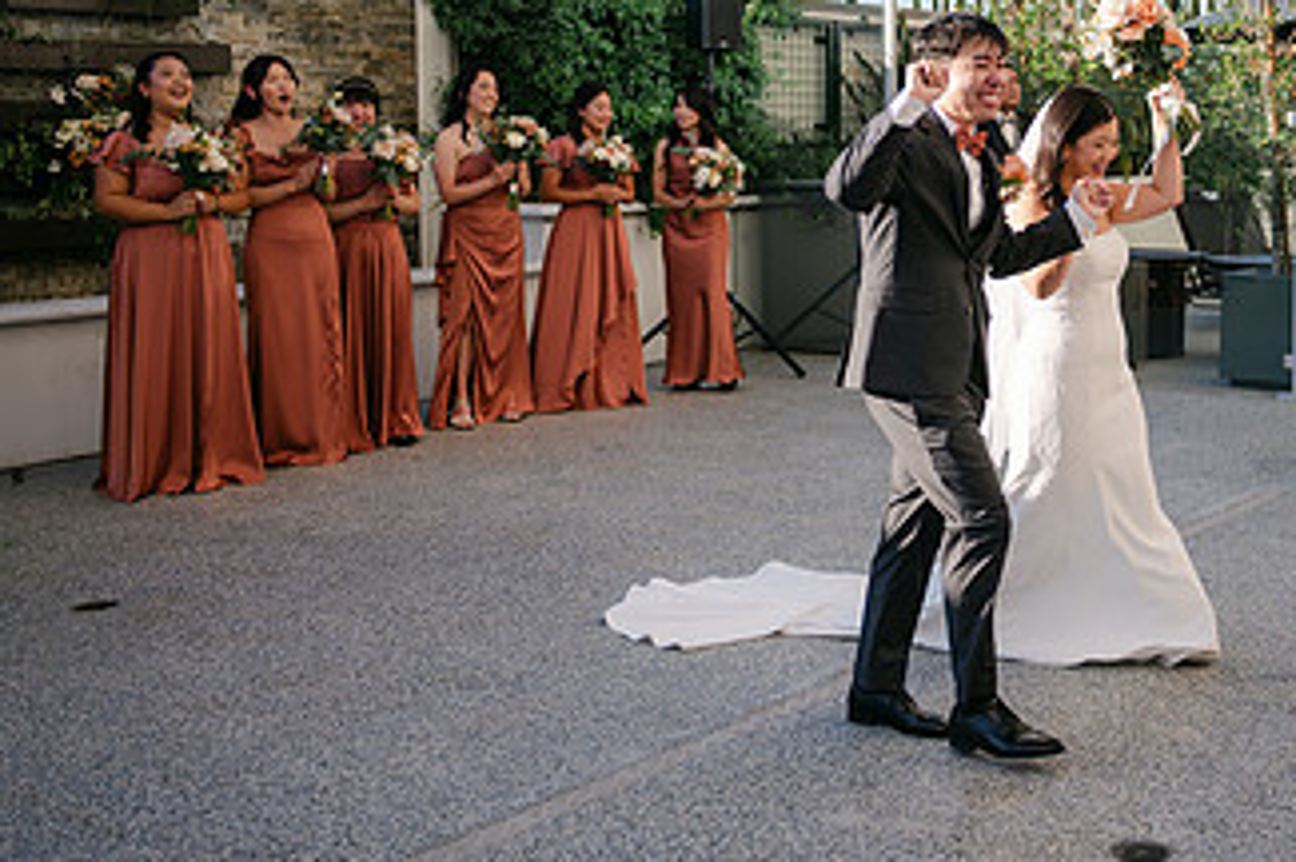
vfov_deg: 26.8
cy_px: 287
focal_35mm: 50
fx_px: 1798
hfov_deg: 38.2
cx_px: 1029
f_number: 2.8
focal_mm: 28
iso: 100
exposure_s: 1/1250
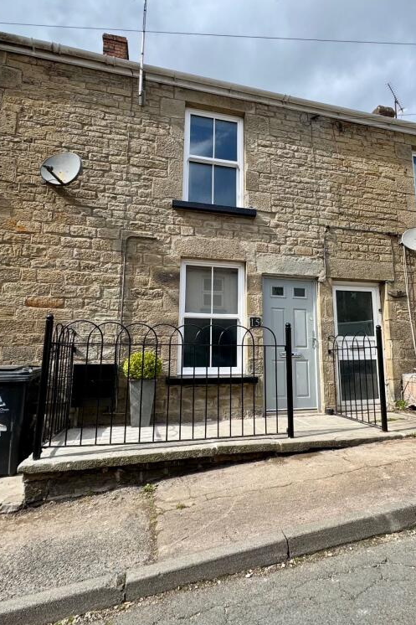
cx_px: 244
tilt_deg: +9.7
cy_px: 306
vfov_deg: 84.0
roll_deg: +0.2
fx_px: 347
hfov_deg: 61.5
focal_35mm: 20
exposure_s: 1/1299
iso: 50
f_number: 2.2
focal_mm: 2.22
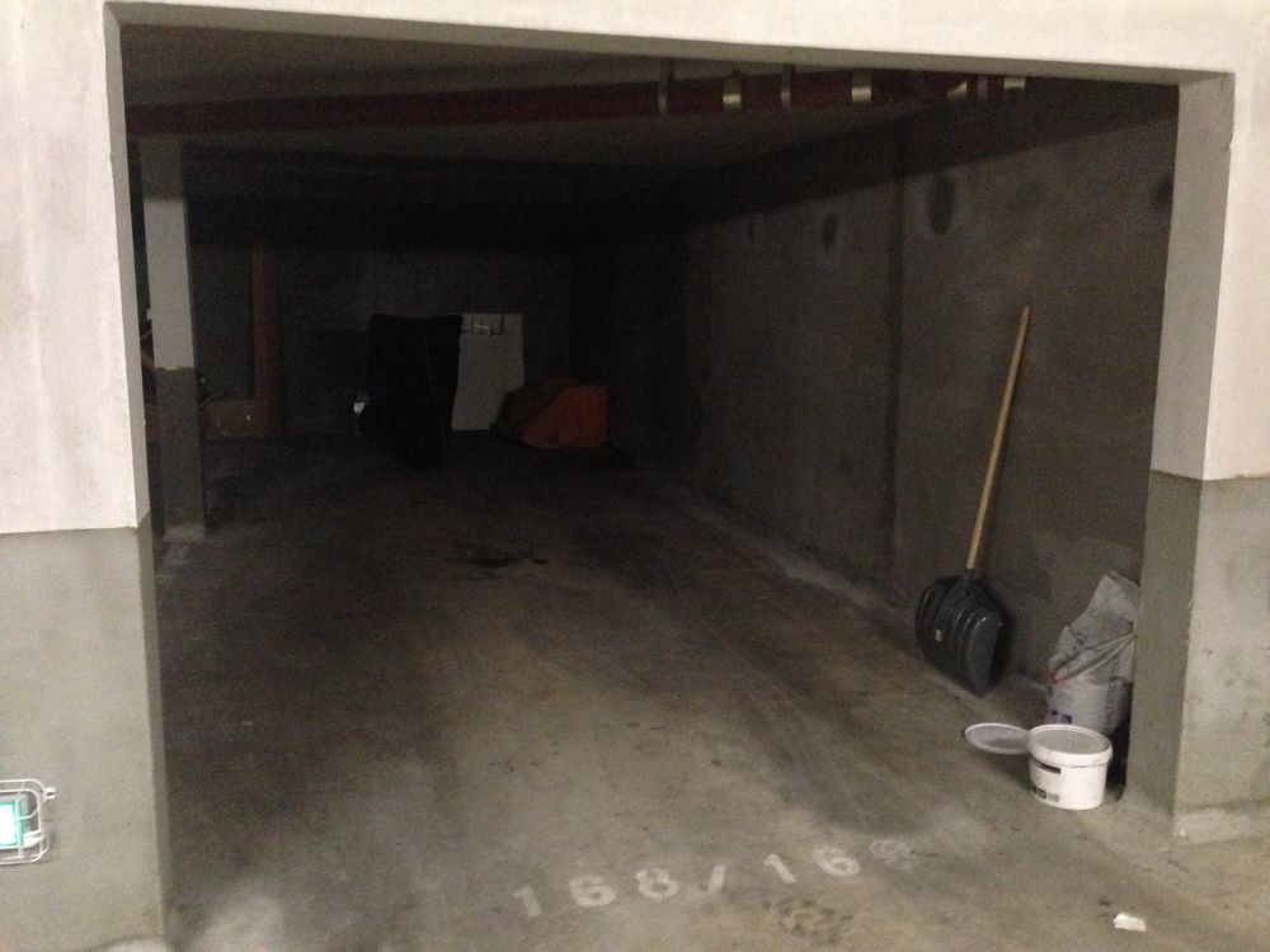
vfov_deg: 42.9
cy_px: 476
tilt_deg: -10.3
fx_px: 1211
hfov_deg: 55.4
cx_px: 635
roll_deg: -1.4
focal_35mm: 33
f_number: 2.4
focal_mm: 4.12
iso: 800
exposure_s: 1/17
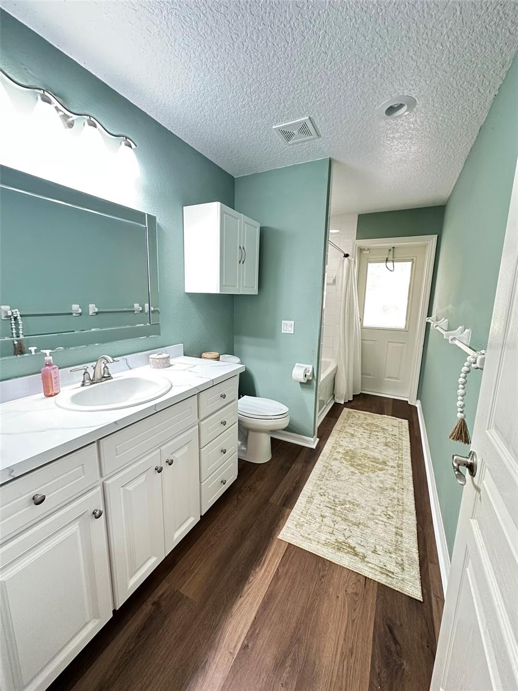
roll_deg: -2.5
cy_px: 346
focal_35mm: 14
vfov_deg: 102.1
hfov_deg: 85.7
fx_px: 279
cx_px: 259
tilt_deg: -9.6
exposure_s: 1/60
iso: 640
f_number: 2.2
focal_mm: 2.22
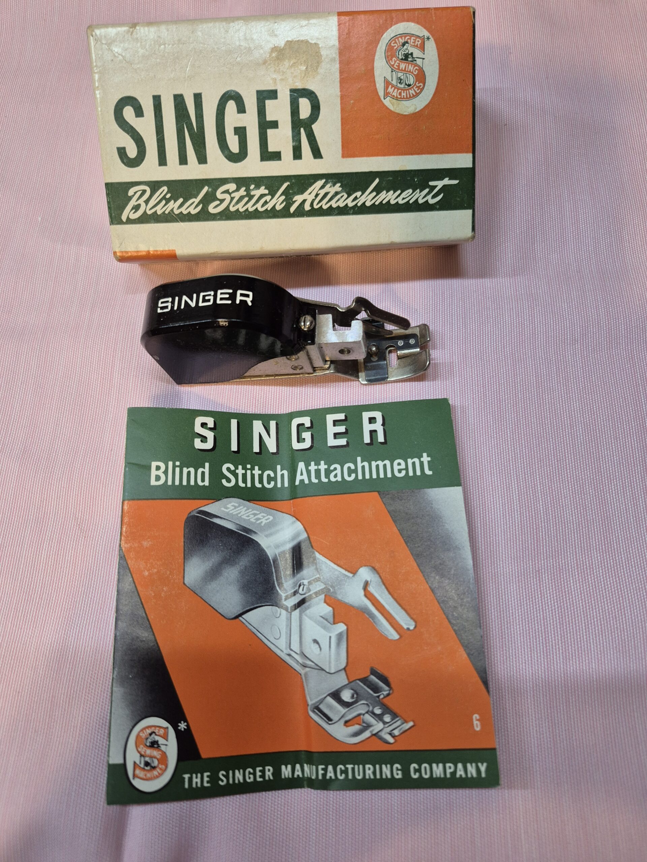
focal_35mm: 23
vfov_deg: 73.9
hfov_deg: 58.9
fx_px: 573
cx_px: 324
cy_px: 431
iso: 250
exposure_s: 1/120
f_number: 1.8
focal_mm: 5.4
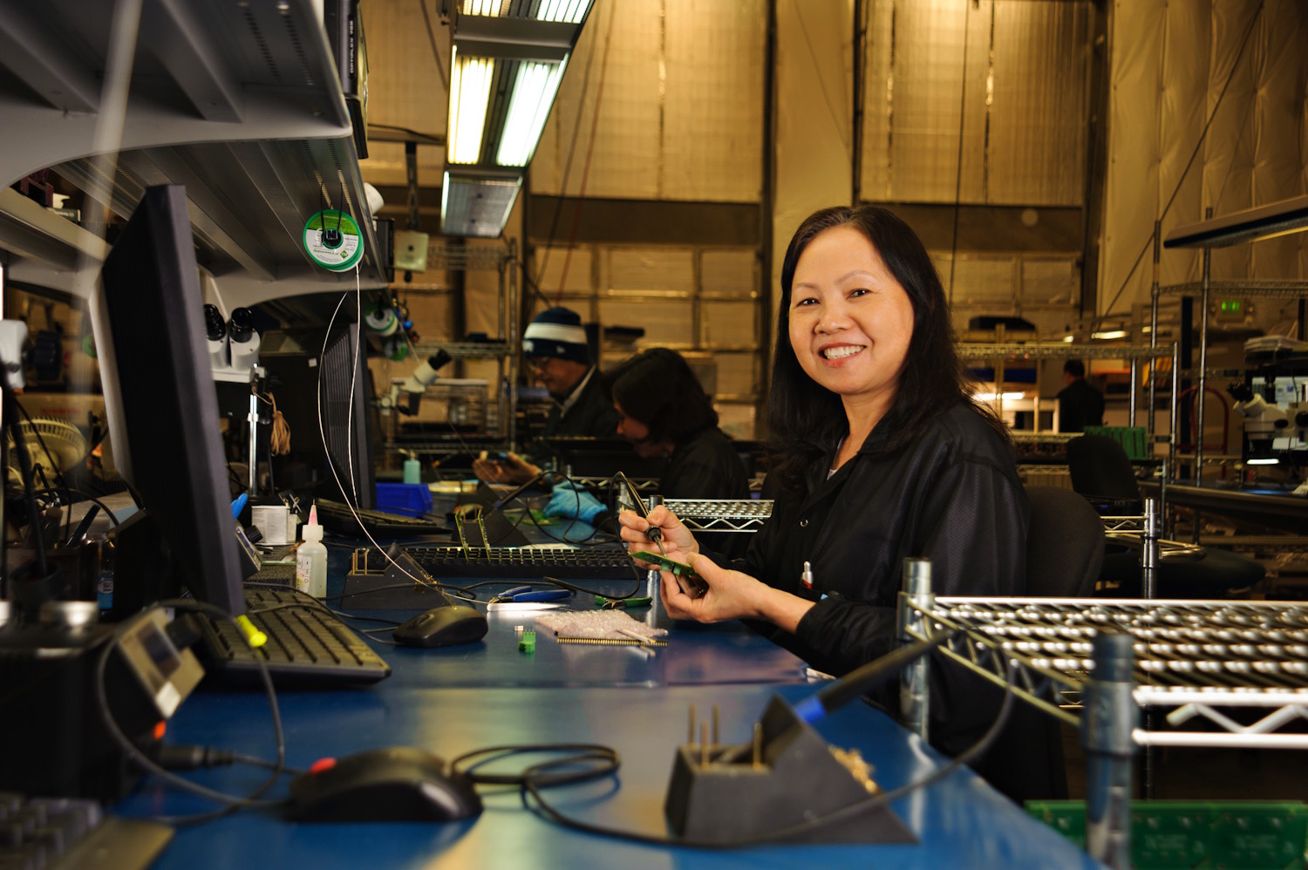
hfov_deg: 43.6
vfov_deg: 29.8
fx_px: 1634
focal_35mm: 45
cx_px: 654
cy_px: 435
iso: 400
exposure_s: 1/80
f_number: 5
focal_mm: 45
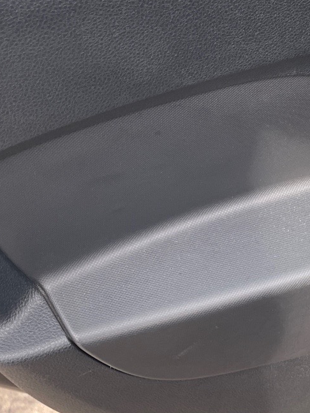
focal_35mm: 77
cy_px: 110
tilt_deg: -42.8
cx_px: 371
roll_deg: -10.5
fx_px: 919
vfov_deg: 25.1
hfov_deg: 18.2
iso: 64
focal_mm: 4.2
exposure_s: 1/121
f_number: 1.6
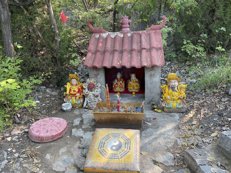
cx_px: 116
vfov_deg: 53.1
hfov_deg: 67.3
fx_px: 174
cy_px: 86
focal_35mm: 26
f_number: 1.6
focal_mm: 4.2
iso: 32
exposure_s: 1/217
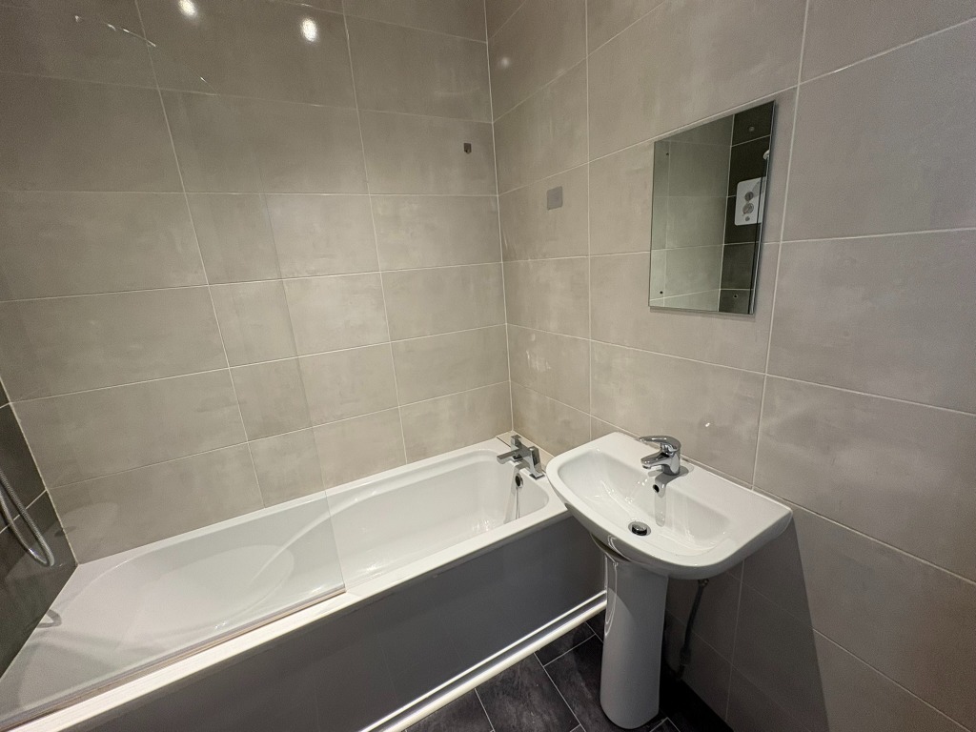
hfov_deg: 102.1
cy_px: 366
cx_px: 488
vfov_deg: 85.7
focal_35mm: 14
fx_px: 395
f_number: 2.2
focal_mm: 2.22
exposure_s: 1/60
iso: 250
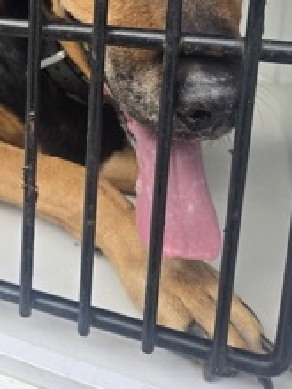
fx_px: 495
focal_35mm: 44
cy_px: 57
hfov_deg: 32.1
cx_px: 63
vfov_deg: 40.4
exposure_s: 1/184
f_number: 1.8
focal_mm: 5.4
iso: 25
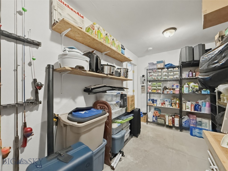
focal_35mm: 14
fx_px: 92
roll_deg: +0.2
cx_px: 114
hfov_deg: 102.1
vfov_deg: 85.7
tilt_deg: +1.7
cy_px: 86
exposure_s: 1/60
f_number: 2.2
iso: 1000
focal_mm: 2.2
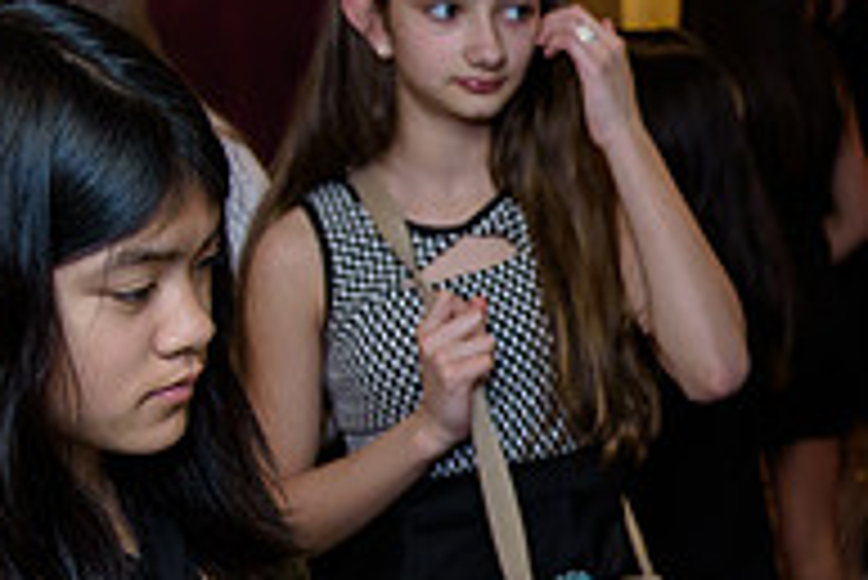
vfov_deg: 15.7
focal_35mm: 87
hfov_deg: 21.9
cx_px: 985
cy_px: 416
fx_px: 2099
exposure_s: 1/125
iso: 1600
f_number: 3.2
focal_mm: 29
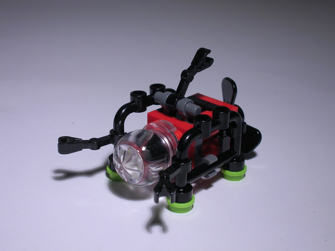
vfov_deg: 23.2
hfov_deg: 30.8
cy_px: 126
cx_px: 168
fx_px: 609
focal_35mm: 63
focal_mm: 10.4
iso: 50
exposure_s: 1/41.3
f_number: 3.6
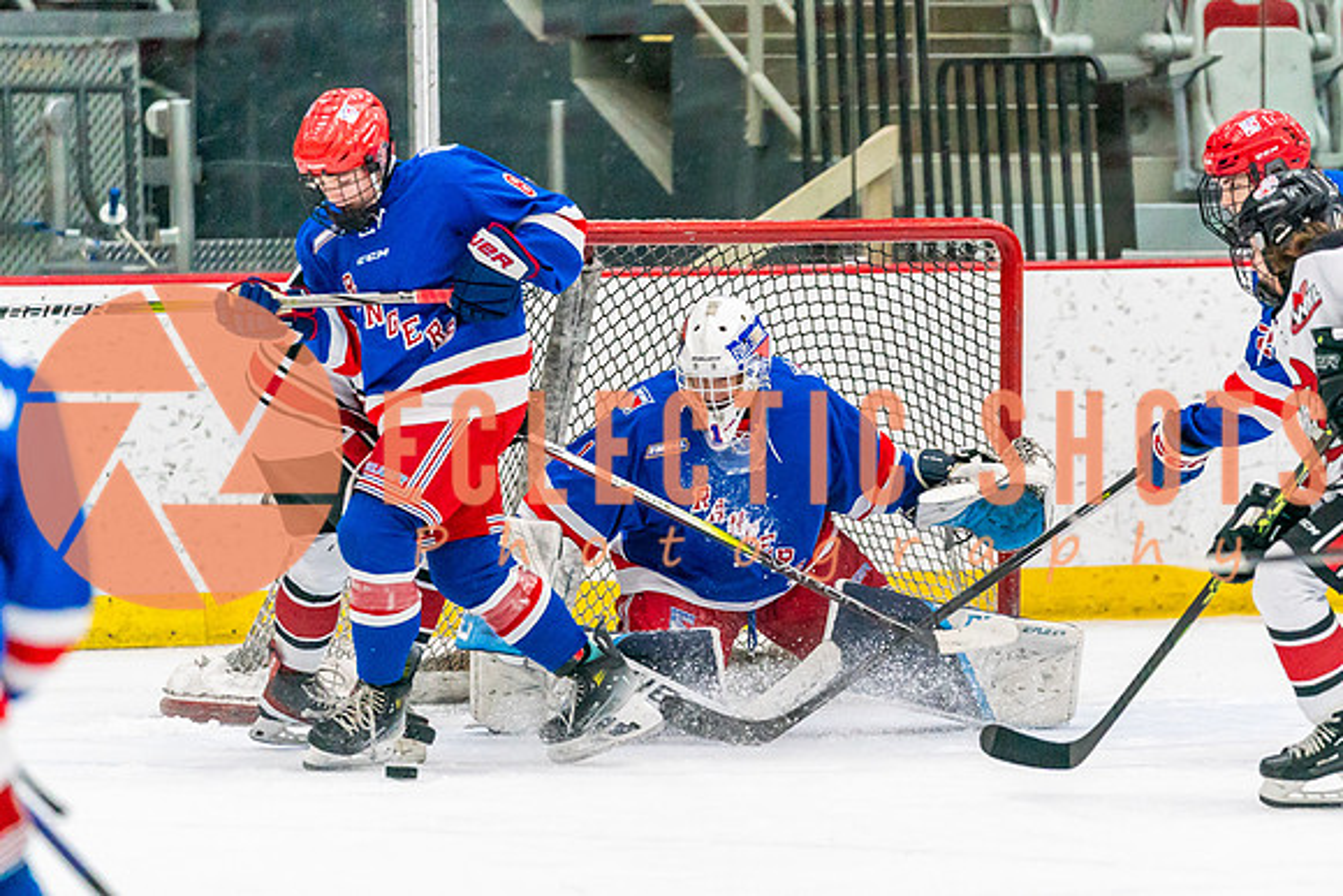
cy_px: 542
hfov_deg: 6.6
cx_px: 796
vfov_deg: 4.4
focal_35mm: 312
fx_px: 11652
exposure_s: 1/1250
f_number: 2.8
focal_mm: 200
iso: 3200
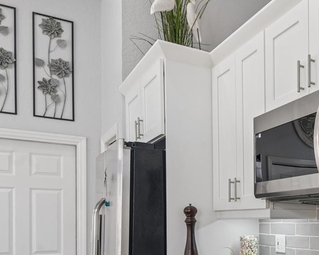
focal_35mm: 42
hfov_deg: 38.2
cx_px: 329
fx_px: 396
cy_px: 226
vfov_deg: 33.9
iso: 400
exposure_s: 1/40
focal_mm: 19
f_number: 8
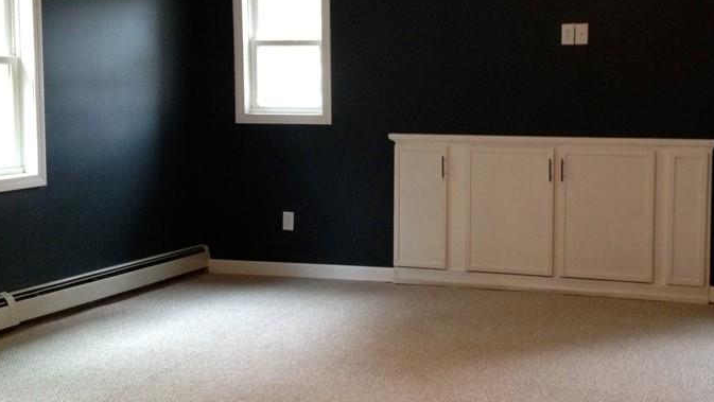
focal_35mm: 58
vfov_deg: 20.7
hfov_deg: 35.8
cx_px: 453
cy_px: 164
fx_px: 1098
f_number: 2.4
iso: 200
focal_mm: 4.28
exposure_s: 1/20
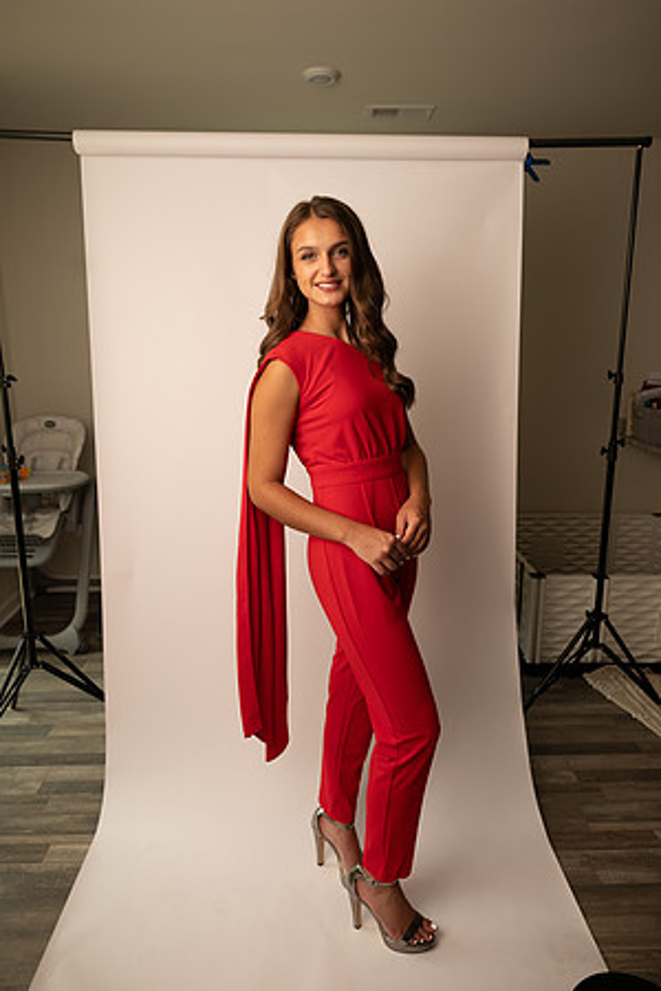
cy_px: 496
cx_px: 330
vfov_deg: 73.7
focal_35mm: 24
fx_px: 661
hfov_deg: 53.1
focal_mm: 24
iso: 100
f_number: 3.2
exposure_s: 1/160
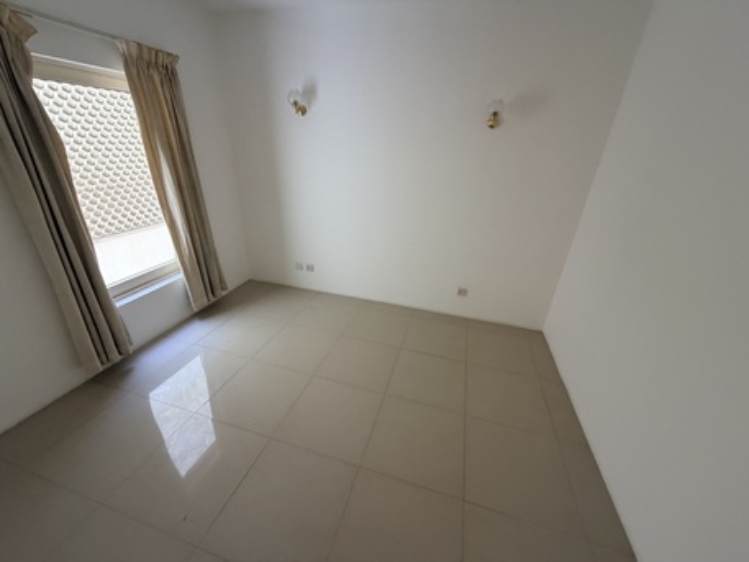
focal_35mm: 14
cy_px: 281
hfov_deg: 102.0
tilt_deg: -23.8
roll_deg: +0.4
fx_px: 303
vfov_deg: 85.7
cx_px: 374
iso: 320
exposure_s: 1/121
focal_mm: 2.22
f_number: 2.2
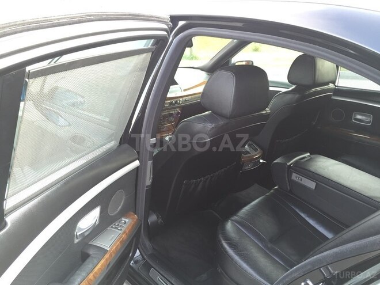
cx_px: 190
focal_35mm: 29
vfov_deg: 48.2
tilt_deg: -20.6
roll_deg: -2.2
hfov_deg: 61.7
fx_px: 318
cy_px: 142
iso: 40
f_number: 2.2
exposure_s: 1/50
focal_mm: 4.15
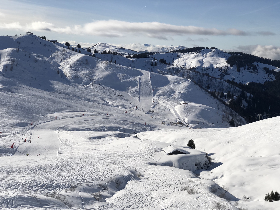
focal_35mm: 52
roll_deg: -0.9
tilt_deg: -8.5
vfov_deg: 28.0
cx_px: 140
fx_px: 421
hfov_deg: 36.8
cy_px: 105
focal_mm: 6
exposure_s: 1/3745
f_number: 2.4
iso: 16
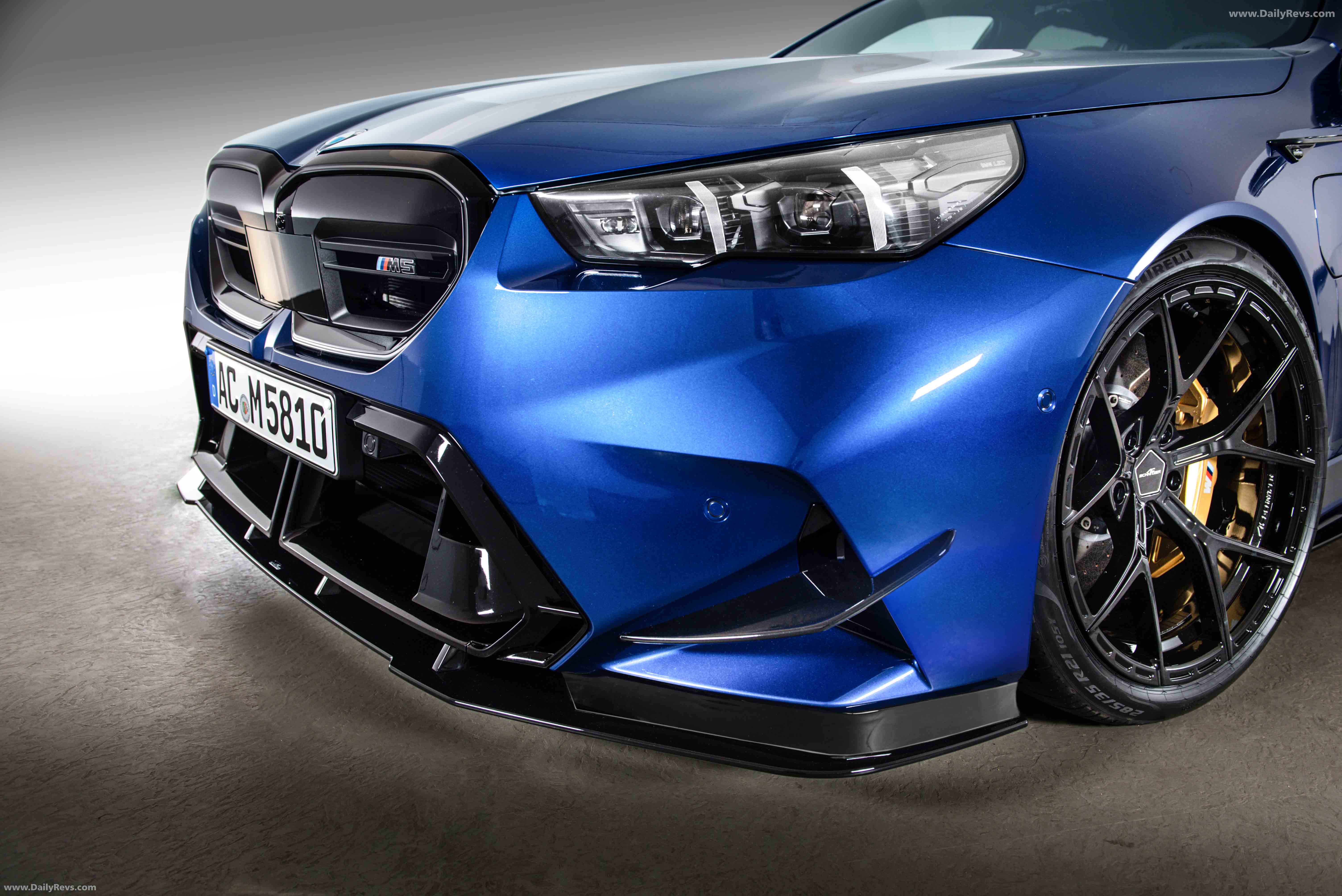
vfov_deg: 45.0
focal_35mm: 29
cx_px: 671
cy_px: 448
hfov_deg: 63.6
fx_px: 1081
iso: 320
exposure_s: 1/125
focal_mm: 29
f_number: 5.6
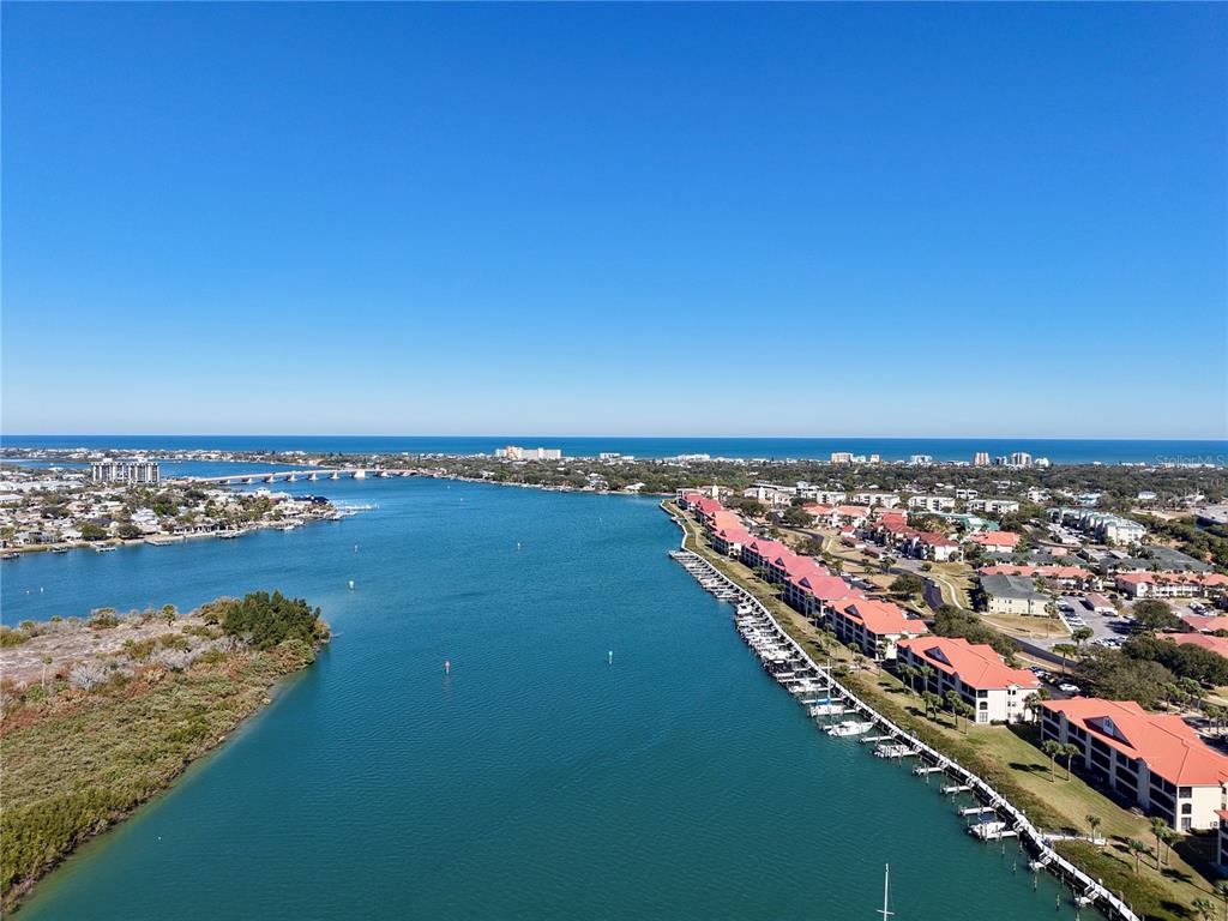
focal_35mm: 24
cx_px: 614
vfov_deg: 56.8
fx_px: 851
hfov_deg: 71.6
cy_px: 460
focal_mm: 8.67
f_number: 1.8
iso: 120
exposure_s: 1/4000
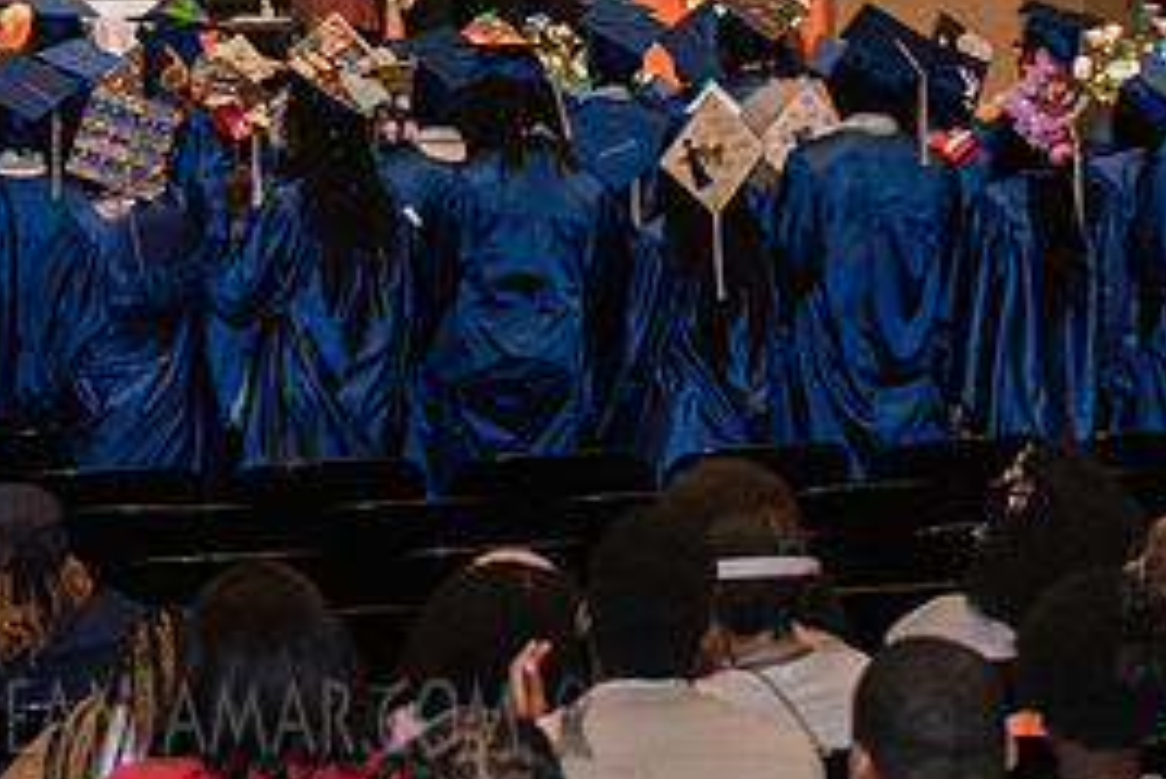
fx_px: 4180
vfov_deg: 10.5
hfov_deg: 15.8
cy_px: -24
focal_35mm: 129
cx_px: 296
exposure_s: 1/200
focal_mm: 58
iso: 5000
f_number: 4
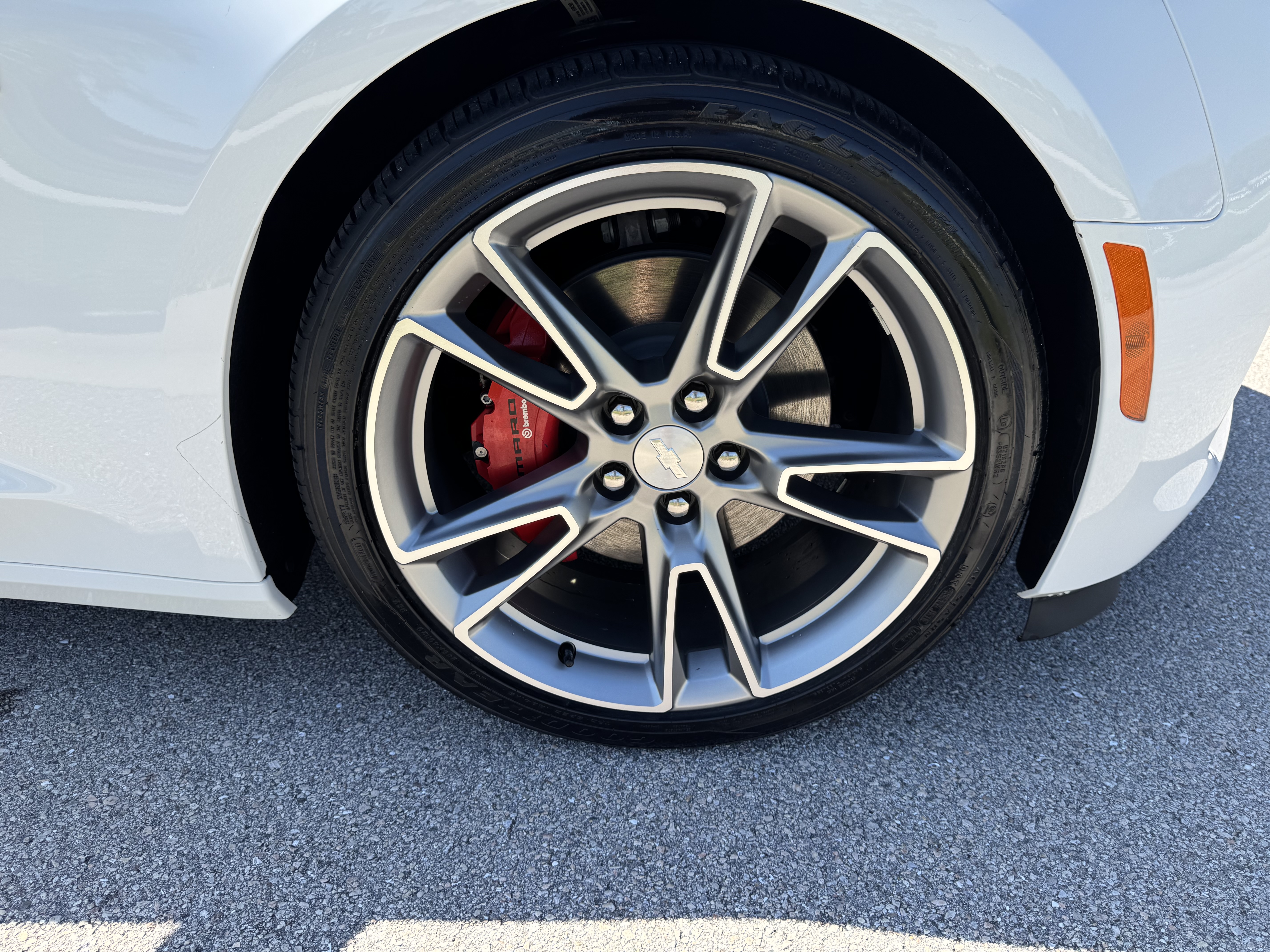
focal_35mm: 24
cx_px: 635
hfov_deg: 71.6
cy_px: 476
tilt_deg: -26.8
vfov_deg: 56.8
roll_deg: -0.3
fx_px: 881
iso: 80
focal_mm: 6.76
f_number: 1.78
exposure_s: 1/1395
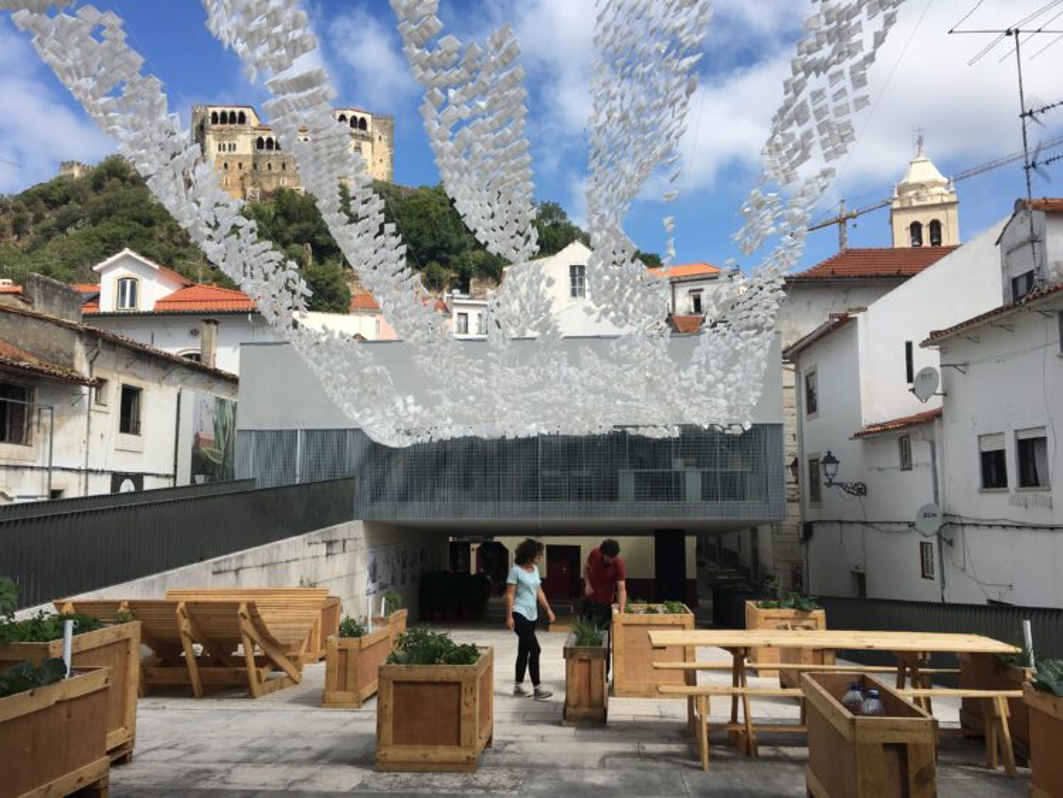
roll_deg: +0.1
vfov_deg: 48.3
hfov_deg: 61.6
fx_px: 891
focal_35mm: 29
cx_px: 532
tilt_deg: +6.9
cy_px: 399
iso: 25
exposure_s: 1/1570
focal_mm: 4.15
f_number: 2.2
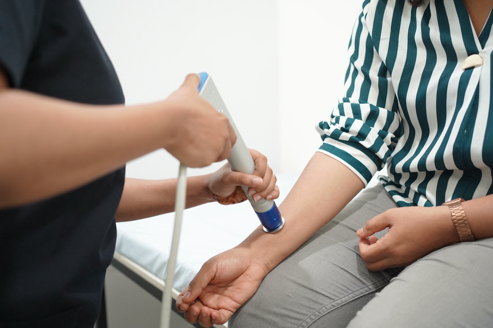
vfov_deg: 37.8
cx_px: 246
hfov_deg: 54.4
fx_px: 479
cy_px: 164
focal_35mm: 35
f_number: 2.8
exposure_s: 1/125
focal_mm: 35
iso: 2500
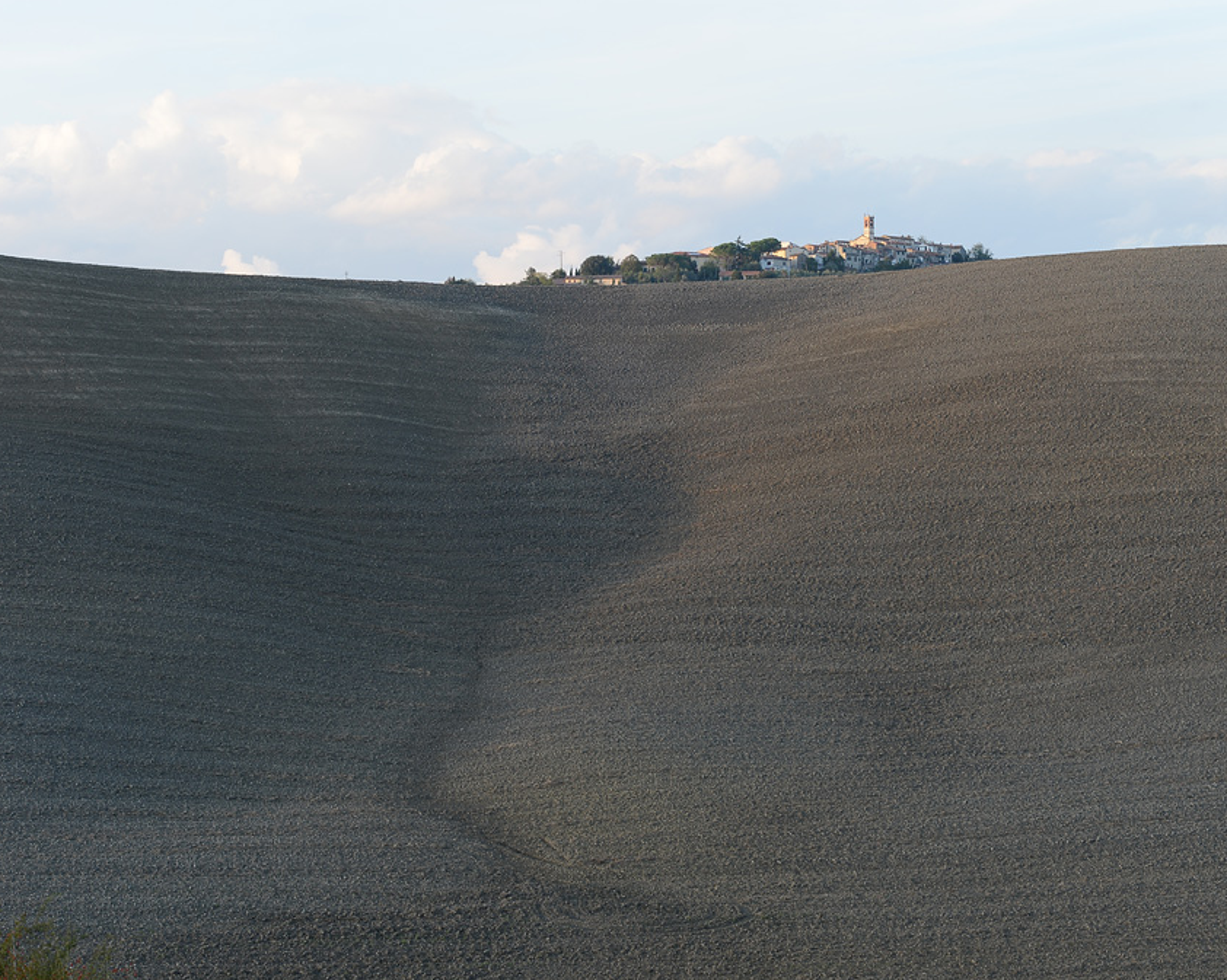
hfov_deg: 19.8
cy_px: 492
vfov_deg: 15.9
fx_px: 3521
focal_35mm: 97
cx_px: 702
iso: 280
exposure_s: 1/160
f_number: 6.3
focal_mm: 85
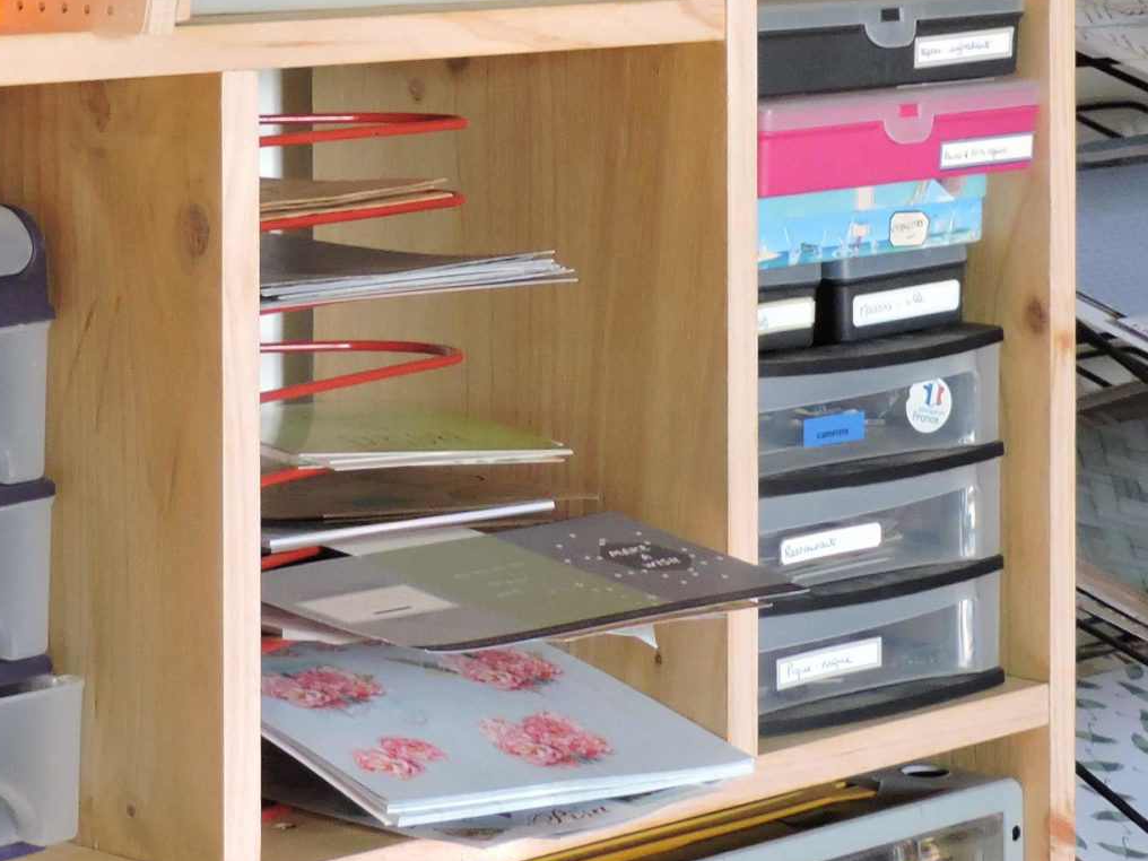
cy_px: -158
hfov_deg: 15.6
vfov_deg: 11.5
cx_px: 371
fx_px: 4179
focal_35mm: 126
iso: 400
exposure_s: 1/50
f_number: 3.6
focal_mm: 8.9
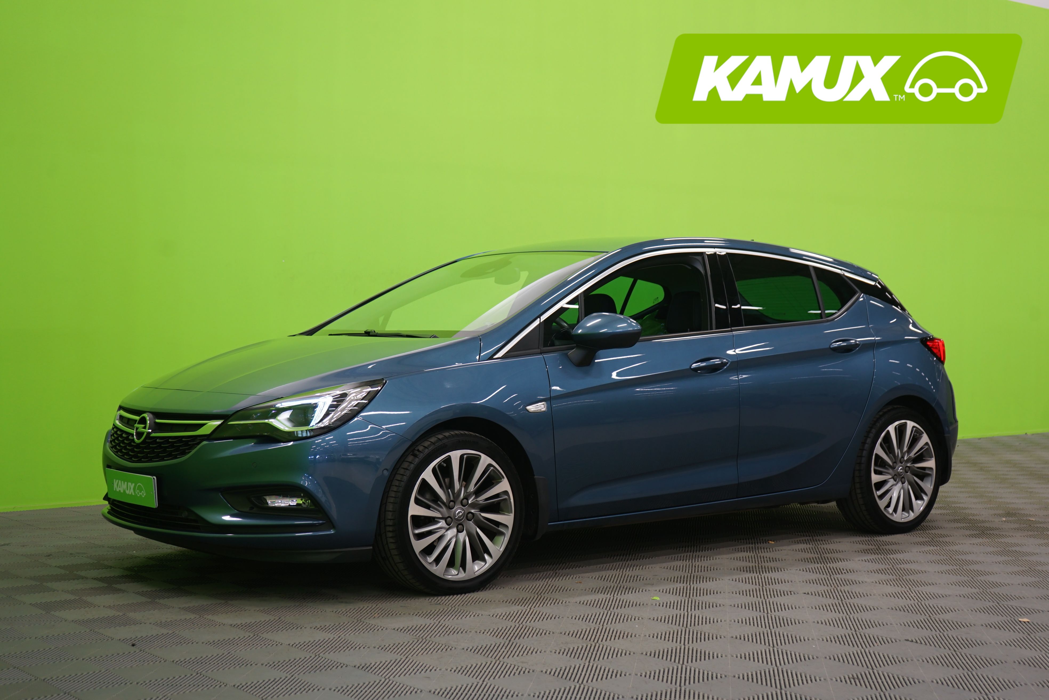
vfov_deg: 27.5
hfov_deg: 40.3
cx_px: 524
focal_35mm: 49
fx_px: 1428
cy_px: 350
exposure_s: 1/8
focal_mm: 49
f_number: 5
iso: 400
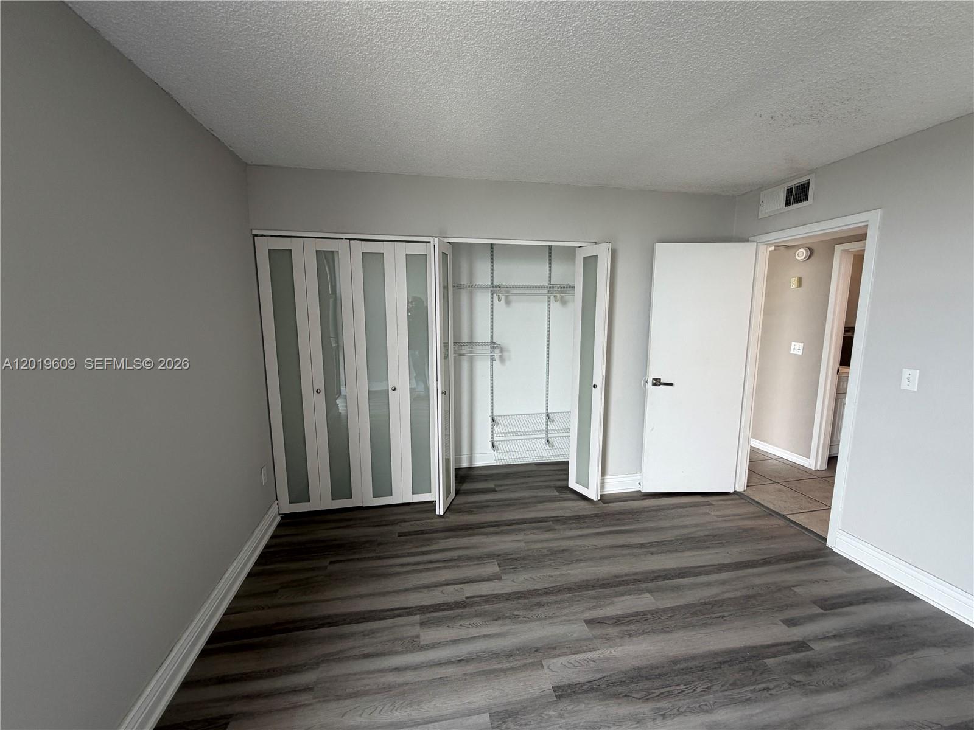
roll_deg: +0.1
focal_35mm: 14
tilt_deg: -7.7
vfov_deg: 85.7
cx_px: 487
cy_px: 365
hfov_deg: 102.1
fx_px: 394
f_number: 2.2
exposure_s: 1/121
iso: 125
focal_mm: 2.22
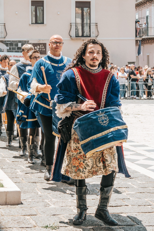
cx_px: 77
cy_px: 116
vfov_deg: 35.6
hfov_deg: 24.2
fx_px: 359
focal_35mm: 56
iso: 160
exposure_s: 1/640
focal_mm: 20.69
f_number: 5
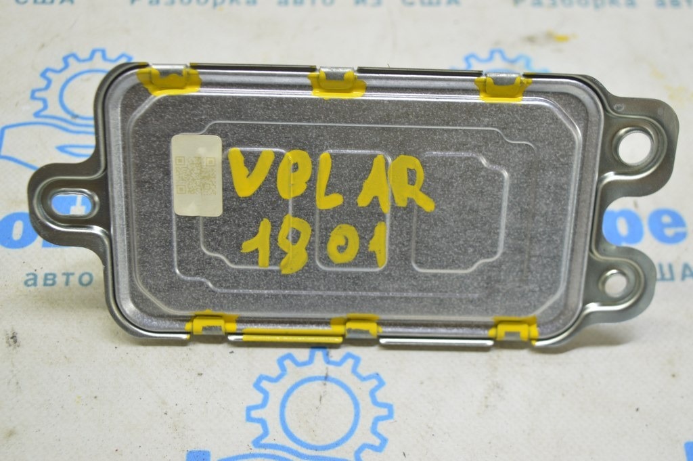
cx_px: 346
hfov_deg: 35.1
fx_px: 1096
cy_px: 230
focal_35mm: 57
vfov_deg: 23.7
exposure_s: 1/20
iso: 400
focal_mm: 38
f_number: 5.6
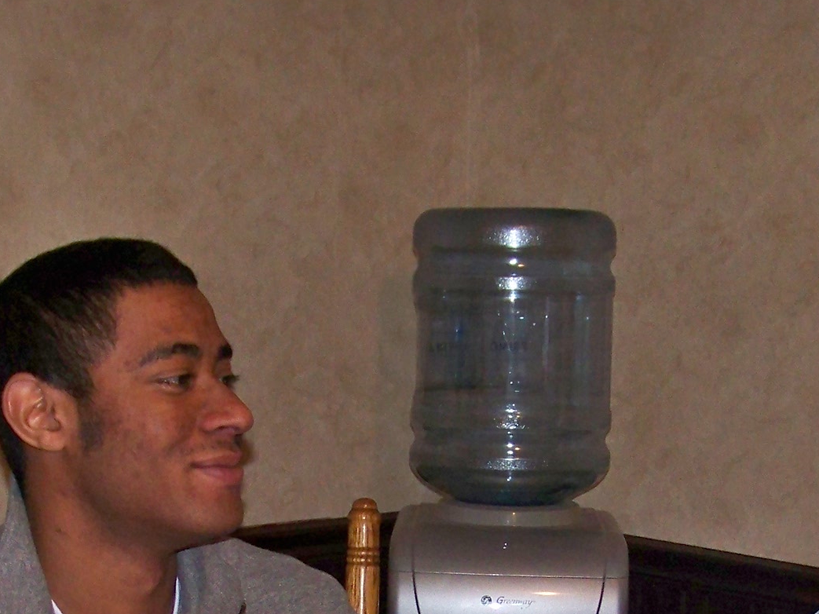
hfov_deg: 23.8
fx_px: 1940
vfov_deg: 17.2
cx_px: 372
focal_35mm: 82
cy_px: 729
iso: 200
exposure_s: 1/30
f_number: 2.8
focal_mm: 5.85
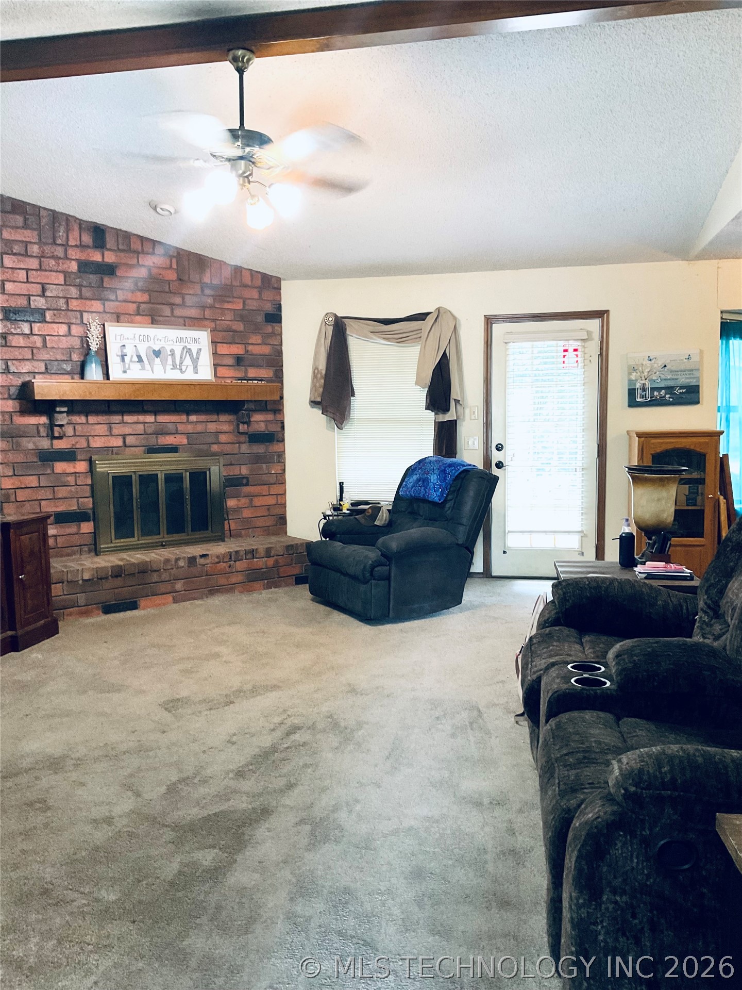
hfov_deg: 48.2
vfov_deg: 61.7
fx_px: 829
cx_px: 371
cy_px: 495
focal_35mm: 29
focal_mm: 3
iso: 250
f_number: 1.8
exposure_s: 1/40
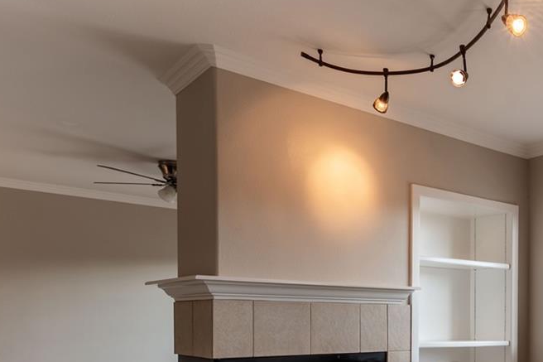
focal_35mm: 39
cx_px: 560
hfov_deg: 42.0
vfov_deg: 32.5
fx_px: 588
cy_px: 324
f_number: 7.1
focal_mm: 16
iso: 320
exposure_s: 1/250
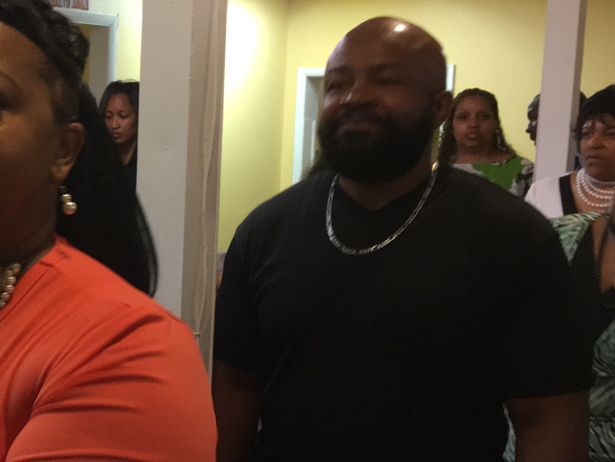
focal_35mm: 63
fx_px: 1119
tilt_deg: -7.5
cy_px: 280
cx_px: -28
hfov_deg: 28.4
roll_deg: -0.1
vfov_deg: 23.2
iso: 200
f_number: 2.2
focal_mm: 4.15
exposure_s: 1/30
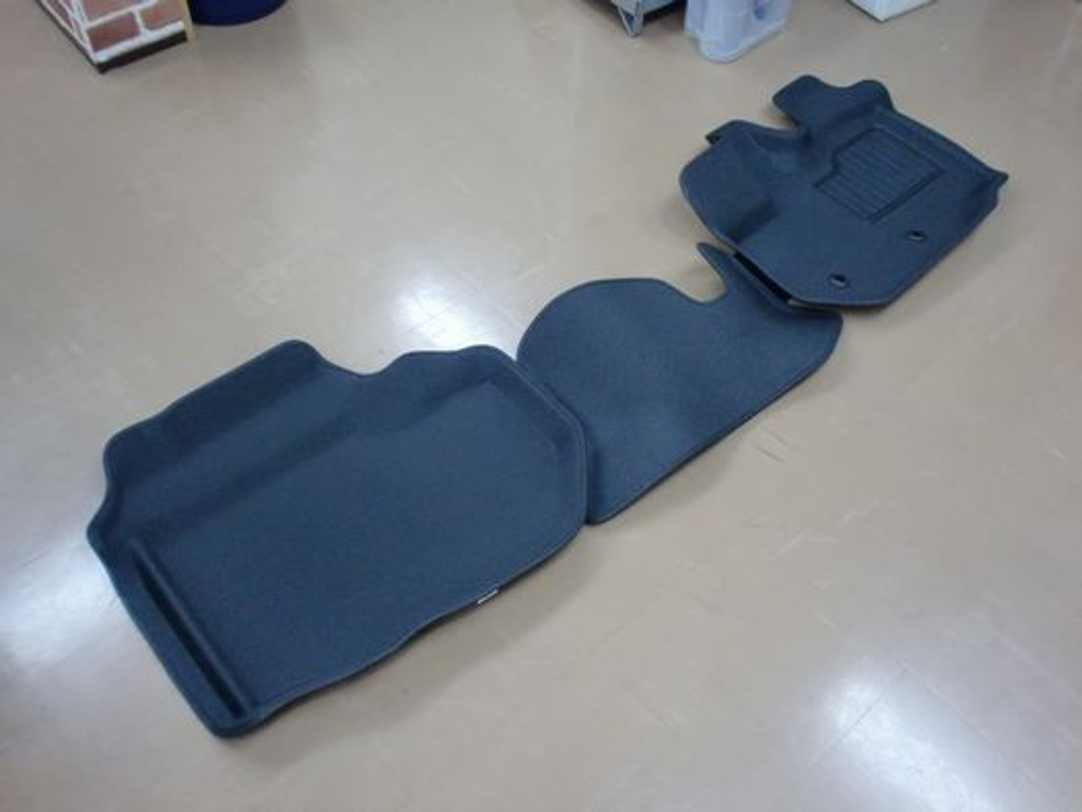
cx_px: 541
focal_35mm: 34
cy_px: 406
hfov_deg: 53.9
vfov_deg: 41.8
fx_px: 1063
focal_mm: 5.58
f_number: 2.8
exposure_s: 1/40
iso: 400
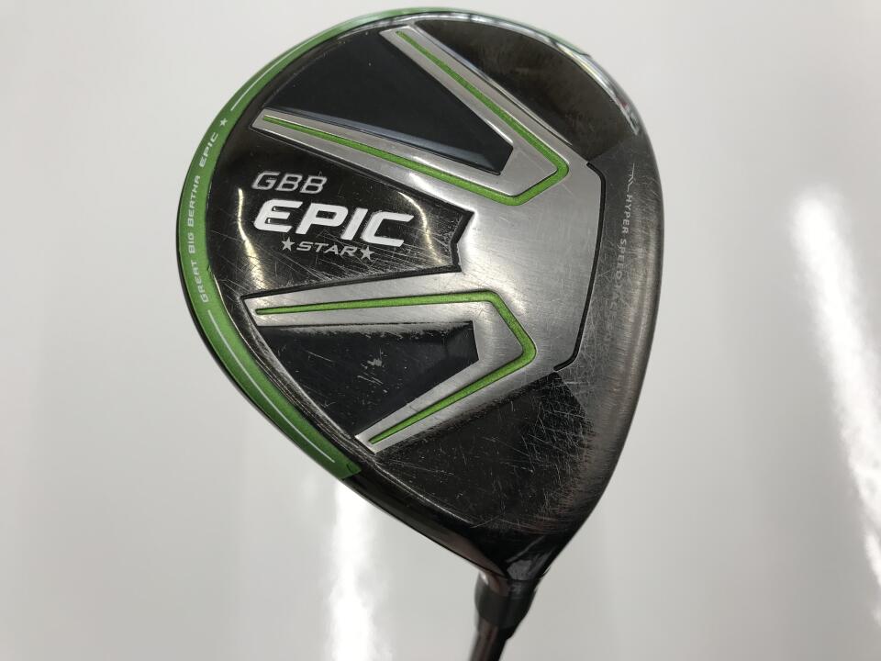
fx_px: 713
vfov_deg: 49.7
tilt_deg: -68.3
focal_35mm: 28
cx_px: 440
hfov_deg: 63.4
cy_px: 330
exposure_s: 1/120
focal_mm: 3.99
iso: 40
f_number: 1.8
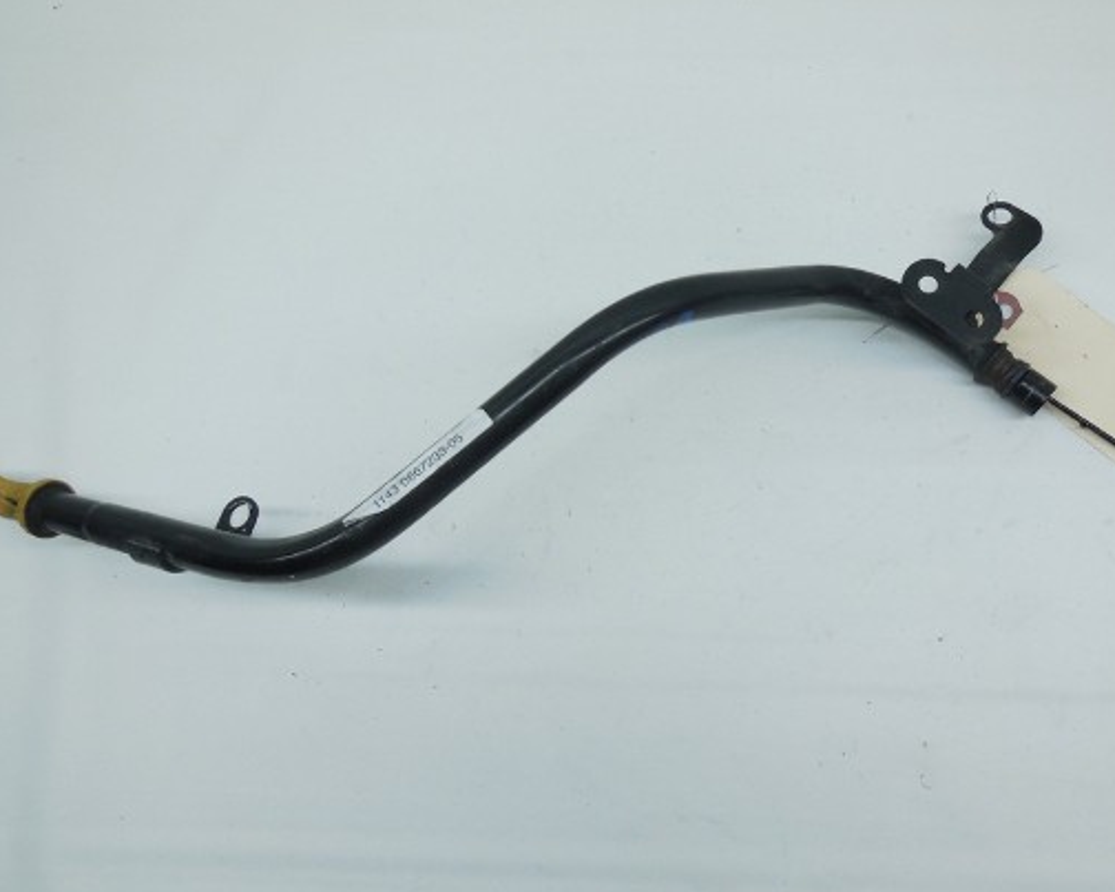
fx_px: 1023
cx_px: 631
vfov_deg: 47.1
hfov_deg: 57.0
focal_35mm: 31
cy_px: 452
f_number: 3.1
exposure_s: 1/250
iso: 200
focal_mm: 4.5
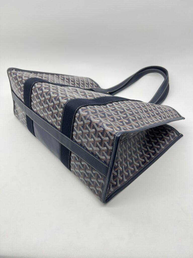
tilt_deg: -38.9
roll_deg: +3.3
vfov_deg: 67.3
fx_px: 193
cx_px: 96
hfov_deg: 53.1
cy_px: 129
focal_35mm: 26
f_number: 1.5
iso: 40
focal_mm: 5.7
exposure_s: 1/100
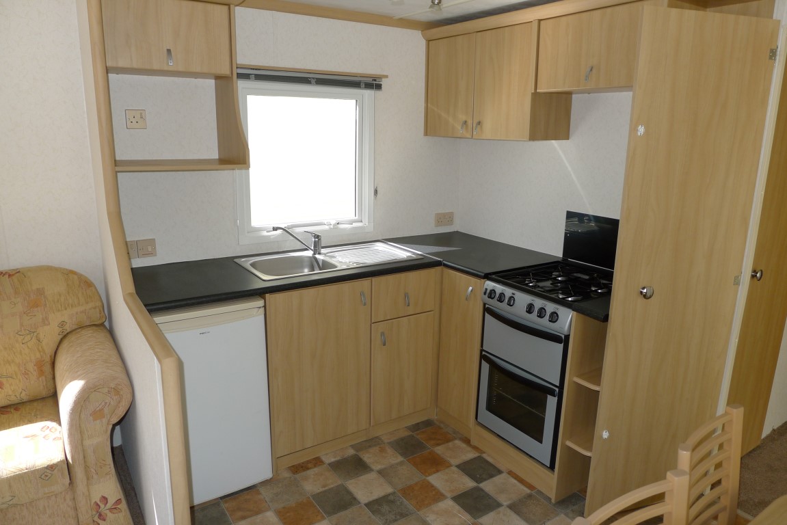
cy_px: 262
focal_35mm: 24
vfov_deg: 53.2
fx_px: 525
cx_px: 394
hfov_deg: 73.7
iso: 100
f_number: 2.8
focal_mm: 5.1
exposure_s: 1/400
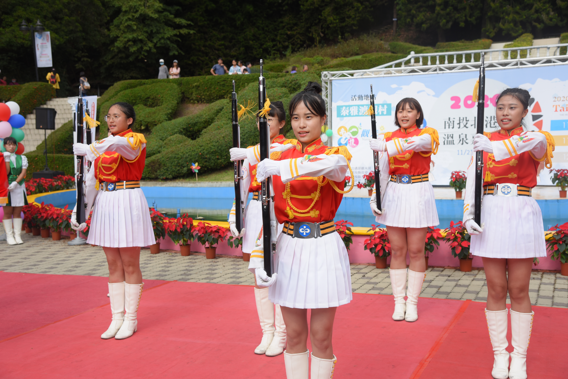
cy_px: 190
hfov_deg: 44.5
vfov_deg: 30.5
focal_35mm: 44
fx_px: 694
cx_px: 284
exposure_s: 1/250
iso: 100
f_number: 5.6
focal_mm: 44
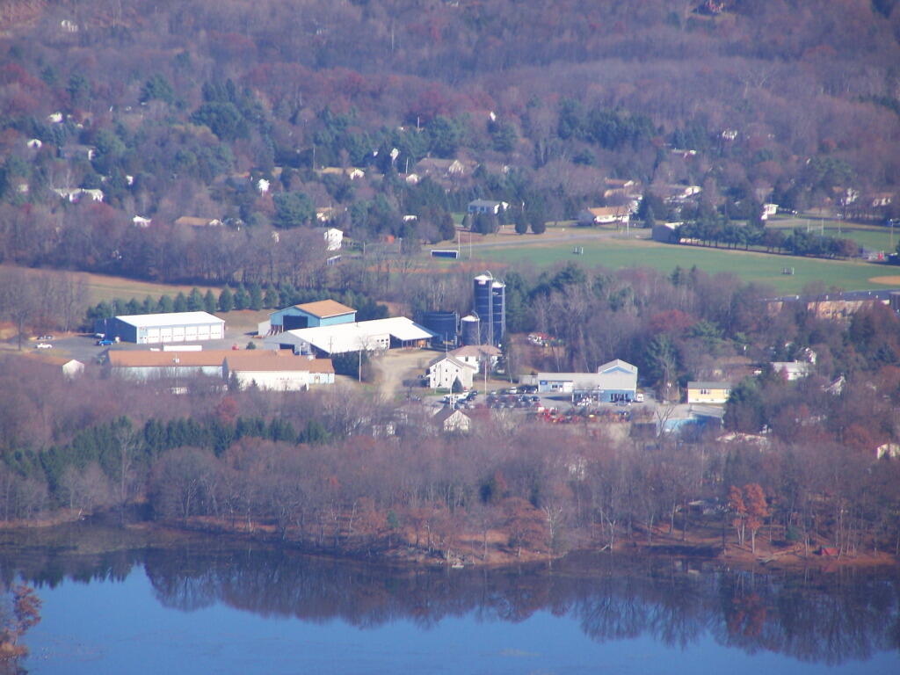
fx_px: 9880
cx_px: 450
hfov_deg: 5.2
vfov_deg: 3.9
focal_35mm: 380
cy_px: 338
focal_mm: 63
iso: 80
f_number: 3.7
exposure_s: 1/800
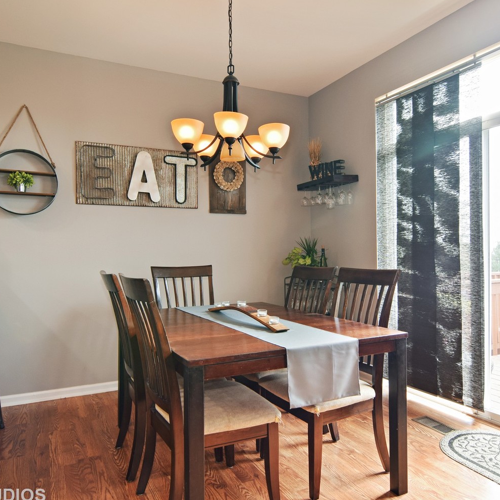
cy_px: 251
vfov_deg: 62.9
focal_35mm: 25
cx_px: 272
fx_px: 409
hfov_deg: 62.8
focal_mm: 12
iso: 100
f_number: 8
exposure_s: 1/4
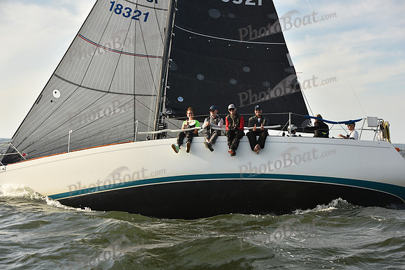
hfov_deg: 28.8
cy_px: 135
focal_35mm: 70
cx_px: 202
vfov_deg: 19.5
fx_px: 788
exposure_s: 1/800
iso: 250
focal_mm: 70
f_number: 5.6
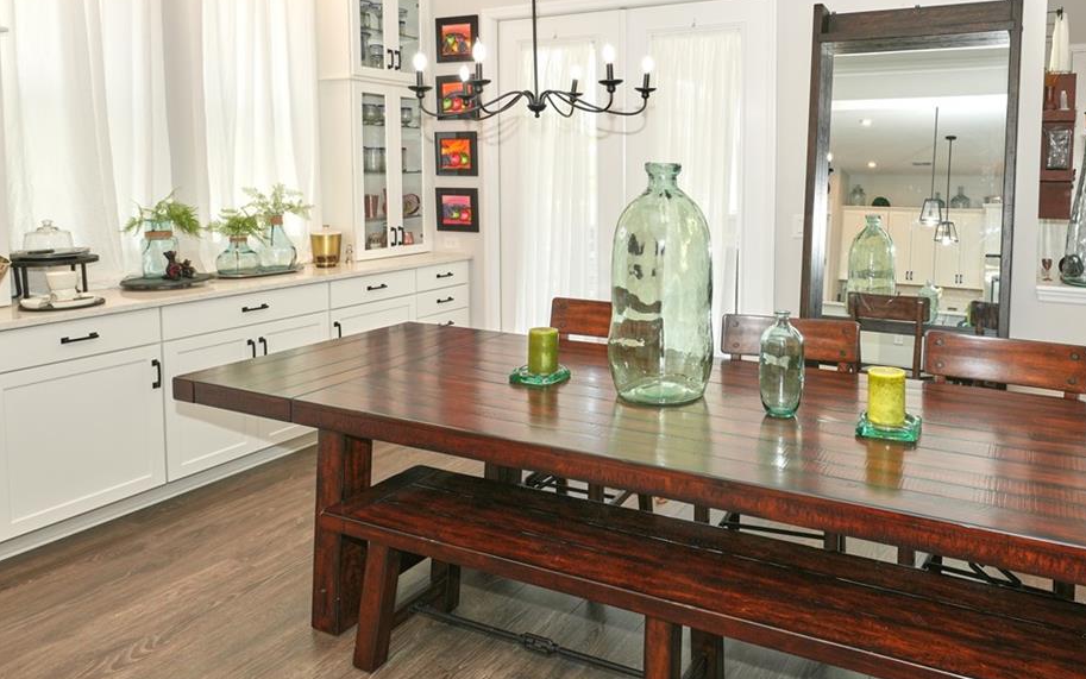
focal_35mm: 25
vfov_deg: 48.4
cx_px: 684
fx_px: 740
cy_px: 219
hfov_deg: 71.3
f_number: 4
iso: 400
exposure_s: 1/200
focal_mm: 14
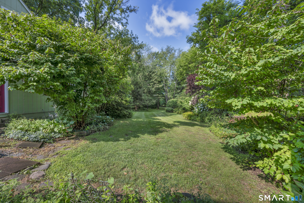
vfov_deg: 81.1
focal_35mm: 14
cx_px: 152
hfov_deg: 104.3
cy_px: 102
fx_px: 118
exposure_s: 1/500
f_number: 7.1
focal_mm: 14
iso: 320
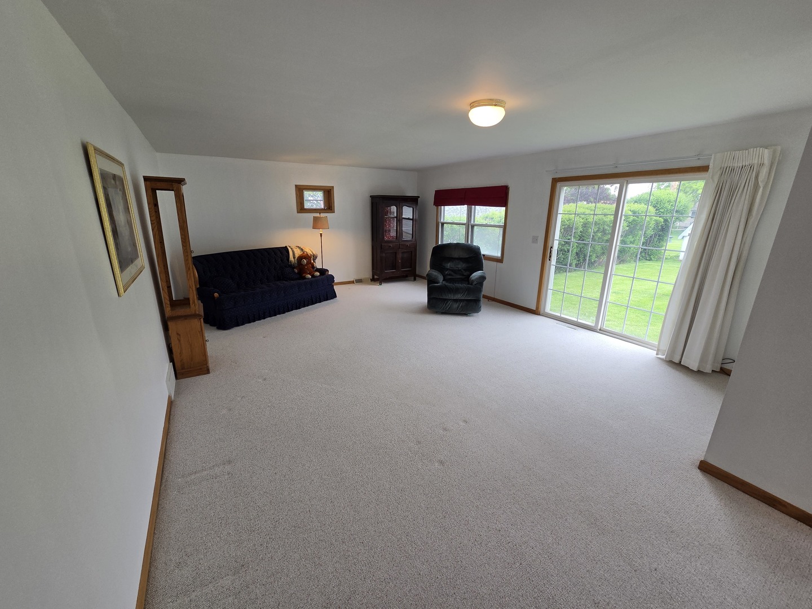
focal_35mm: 13
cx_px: 406
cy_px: 304
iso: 100
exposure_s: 1/255
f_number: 2.2
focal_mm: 2.2
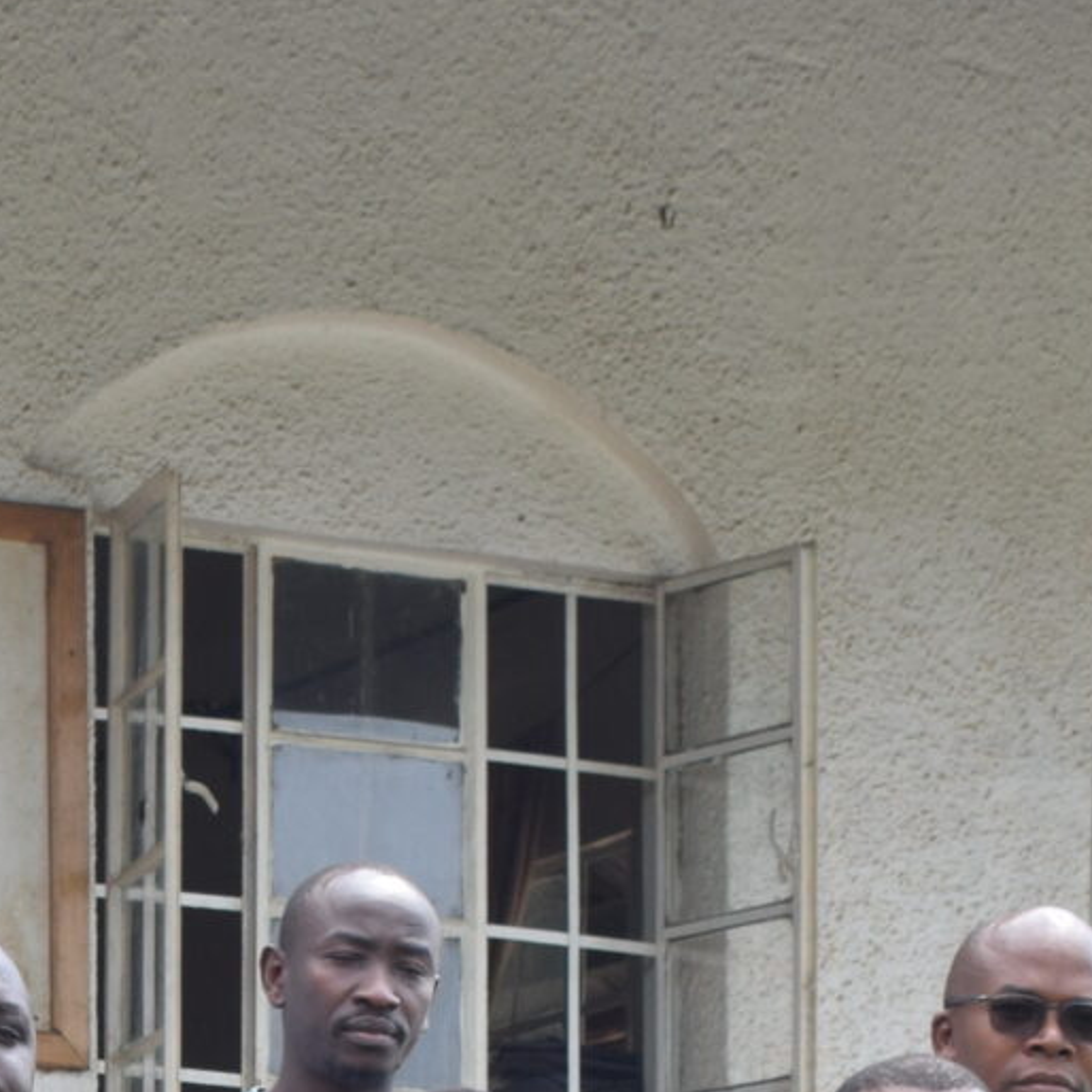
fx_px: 7245
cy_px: 1635
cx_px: -763
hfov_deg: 8.3
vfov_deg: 8.4
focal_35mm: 203
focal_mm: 32
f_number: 8
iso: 220
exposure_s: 1/250
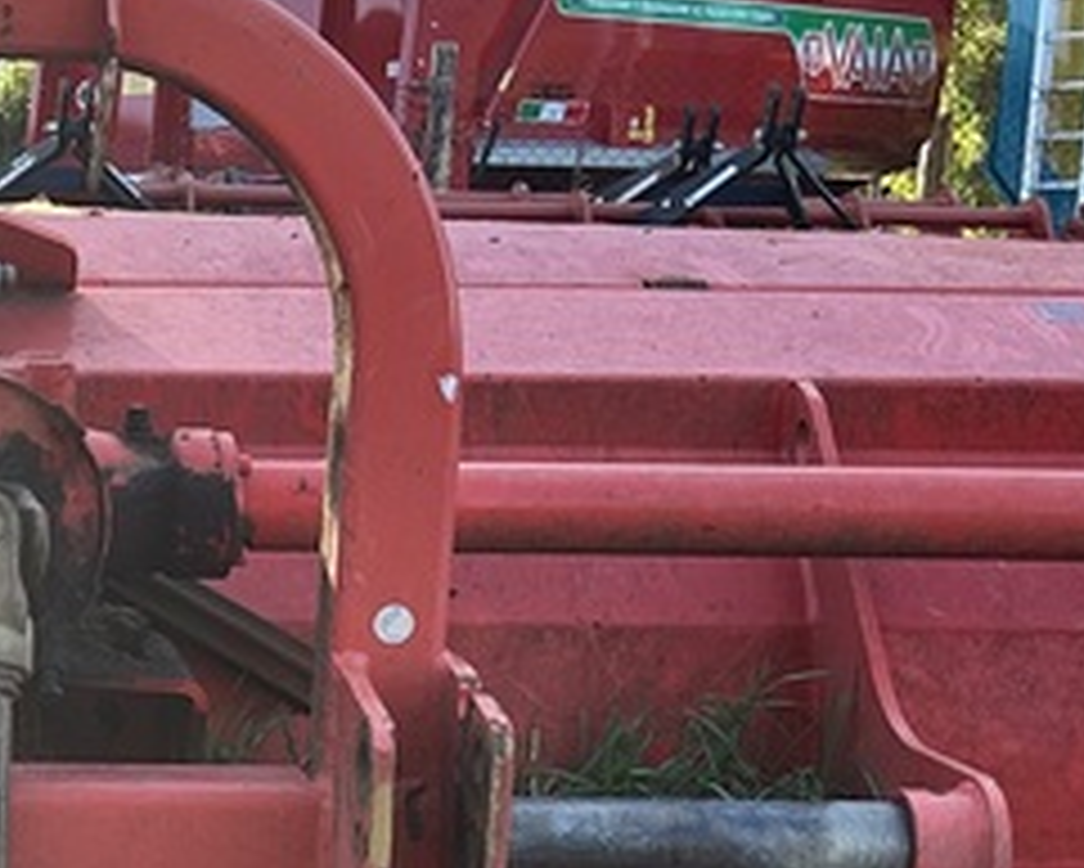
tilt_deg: -10.4
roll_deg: -0.6
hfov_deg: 17.3
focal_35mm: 106
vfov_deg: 14.3
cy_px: 859
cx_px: -189
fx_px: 3402
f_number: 1.5
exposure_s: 1/628
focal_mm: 5.7
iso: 50
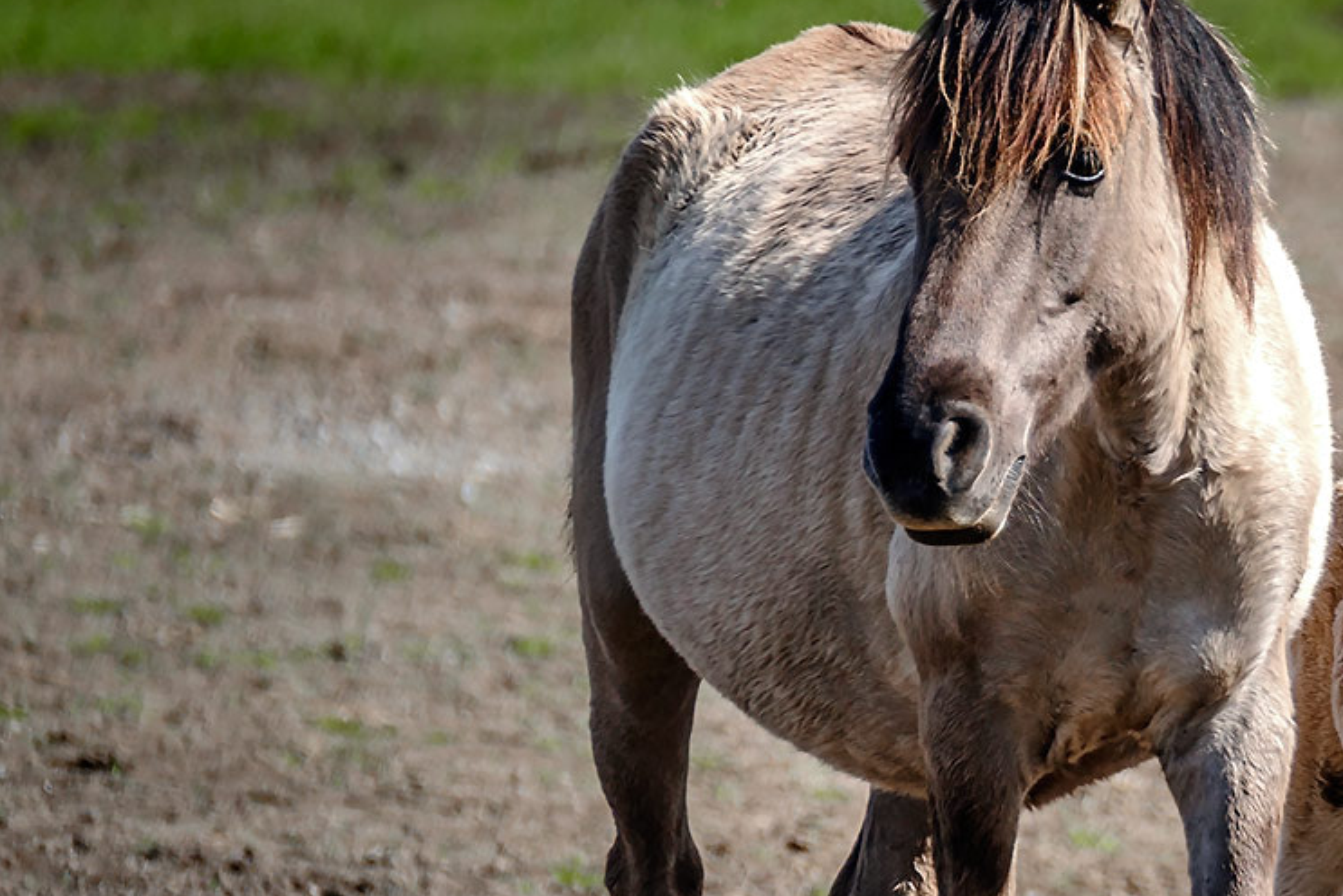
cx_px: 1372
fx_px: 48215
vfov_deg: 1.1
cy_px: 666
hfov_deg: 1.6
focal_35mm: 1292
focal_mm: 400
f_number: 5.6
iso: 400
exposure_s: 1/1250
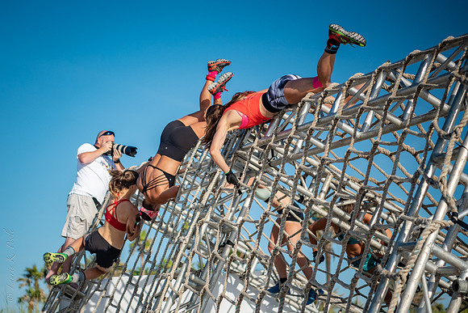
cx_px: 199
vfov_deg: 15.9
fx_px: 1114
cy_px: 133
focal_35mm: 86
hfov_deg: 23.7
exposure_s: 1/4000
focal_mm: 70
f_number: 2.8
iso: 450
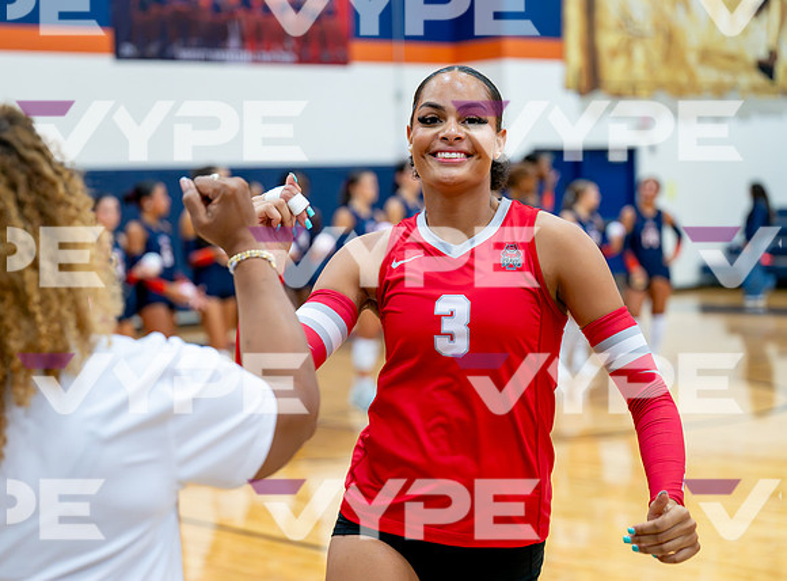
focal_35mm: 77
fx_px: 1737
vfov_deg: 19.0
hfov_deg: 25.5
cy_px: 290
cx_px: 394
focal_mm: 70
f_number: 2.8
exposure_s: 1/800
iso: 2800
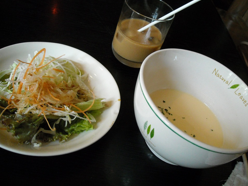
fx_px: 258
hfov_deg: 51.4
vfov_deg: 39.7
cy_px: 92
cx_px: 123
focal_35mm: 36
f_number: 2.8
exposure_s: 1/154
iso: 541
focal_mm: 5.7
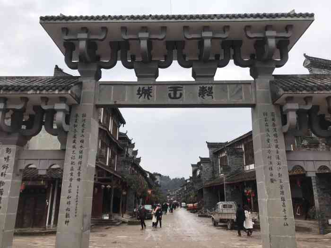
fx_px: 268
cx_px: 166
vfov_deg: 49.7
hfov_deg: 63.4
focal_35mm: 28
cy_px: 124
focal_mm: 3.99
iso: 20
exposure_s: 1/2283
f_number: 1.8
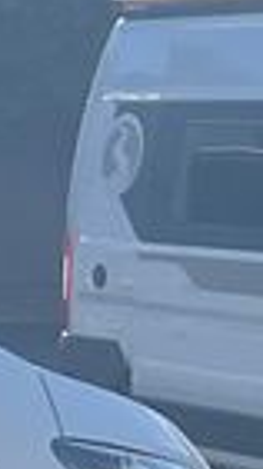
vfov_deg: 8.4
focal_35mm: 258
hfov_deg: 3.6
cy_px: 353
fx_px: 3208
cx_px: -1678
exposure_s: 1/5848
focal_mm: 5.1
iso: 50
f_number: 1.6
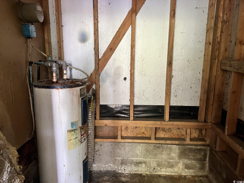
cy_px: 92
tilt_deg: -10.6
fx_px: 183
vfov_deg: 53.1
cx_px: 122
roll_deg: -0.2
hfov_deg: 67.3
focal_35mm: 26
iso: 500
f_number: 1.5
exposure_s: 1/45
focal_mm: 5.7
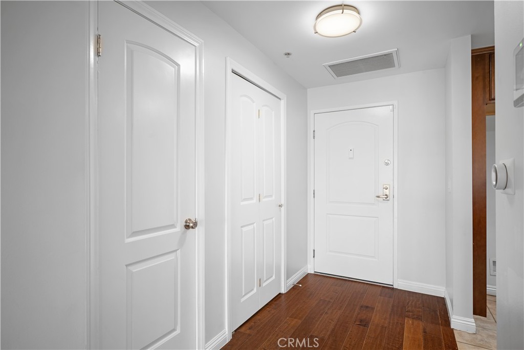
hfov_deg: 88.4
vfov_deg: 66.0
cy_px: 175
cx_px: 262
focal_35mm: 18
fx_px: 269
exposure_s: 1.6
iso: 125
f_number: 8
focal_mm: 18.5
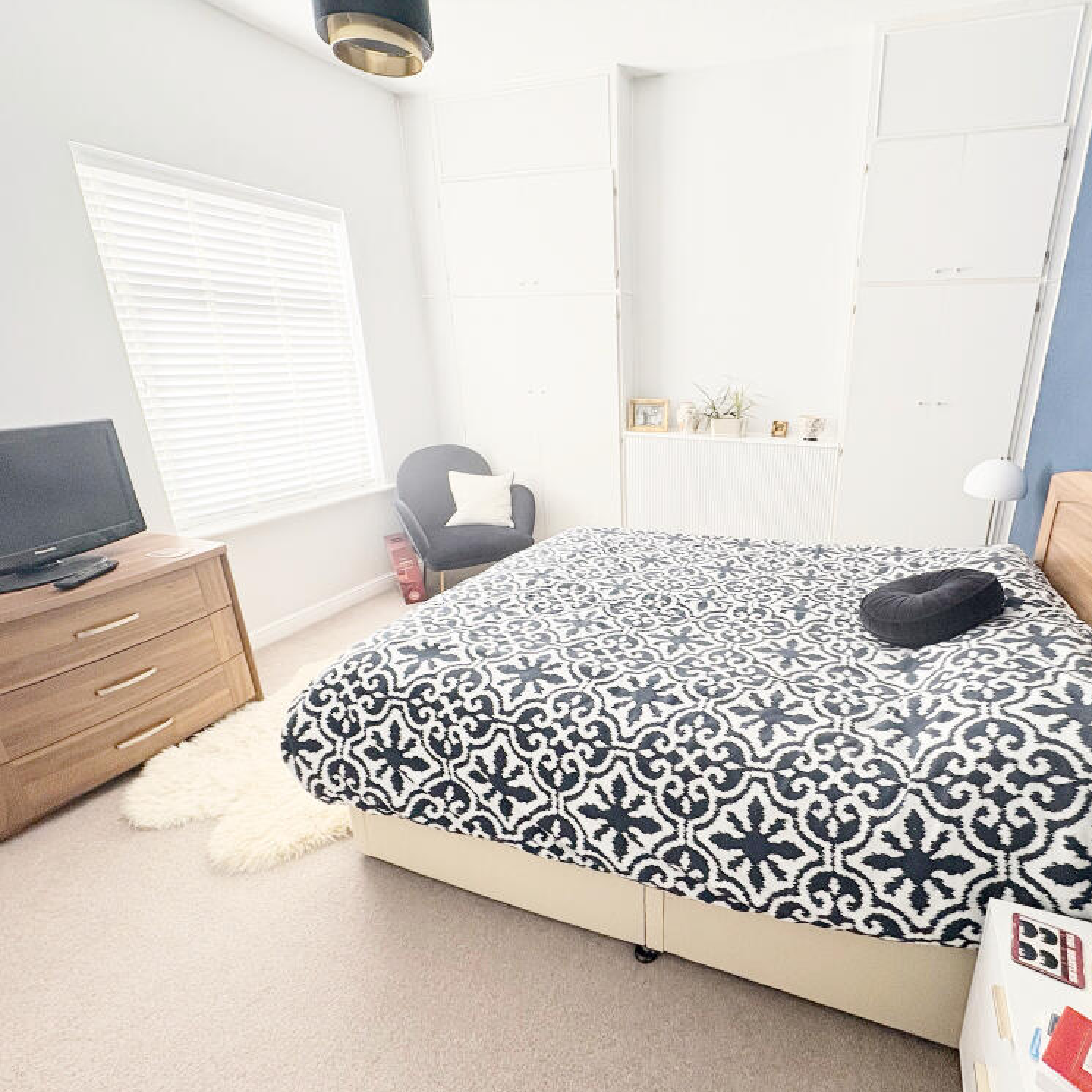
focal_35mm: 17
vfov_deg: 84.0
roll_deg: -0.3
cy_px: 560
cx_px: 680
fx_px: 607
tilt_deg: -19.3
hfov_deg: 82.4
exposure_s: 1/99
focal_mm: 2.22
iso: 250
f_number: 2.2
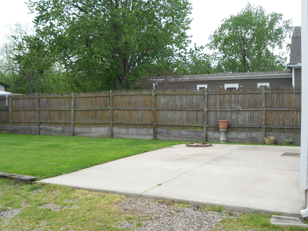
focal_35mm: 37
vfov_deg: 38.7
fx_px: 329
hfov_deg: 50.1
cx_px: 154
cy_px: 116
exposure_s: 1/400
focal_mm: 6.7
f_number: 3.9
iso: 80
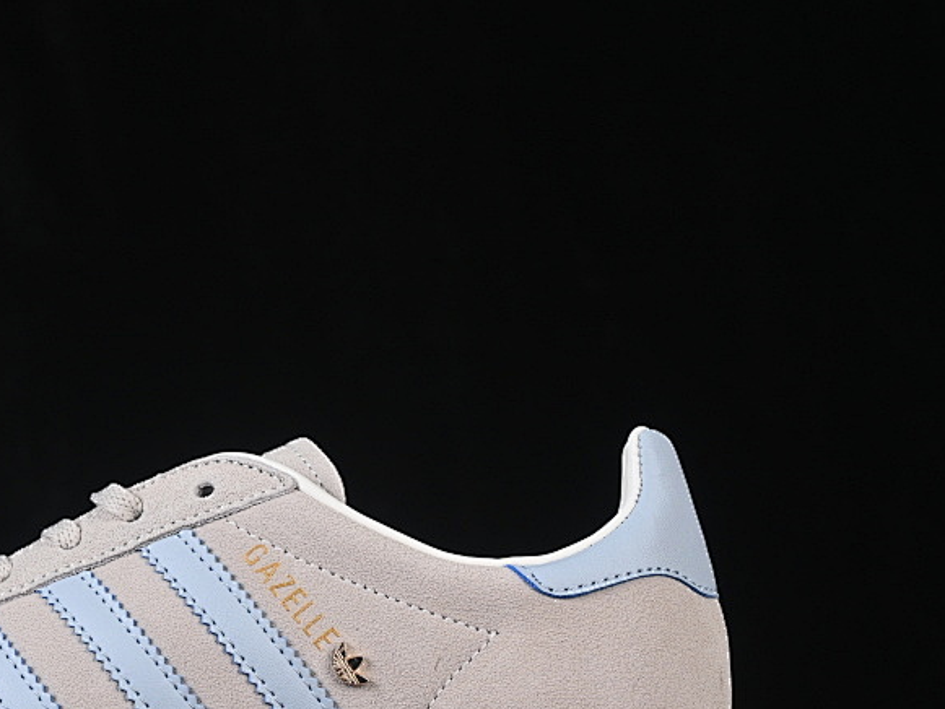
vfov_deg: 11.1
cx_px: 207
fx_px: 3659
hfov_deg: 14.6
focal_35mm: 134
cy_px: 506
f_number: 8
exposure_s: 1/80
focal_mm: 50
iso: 160
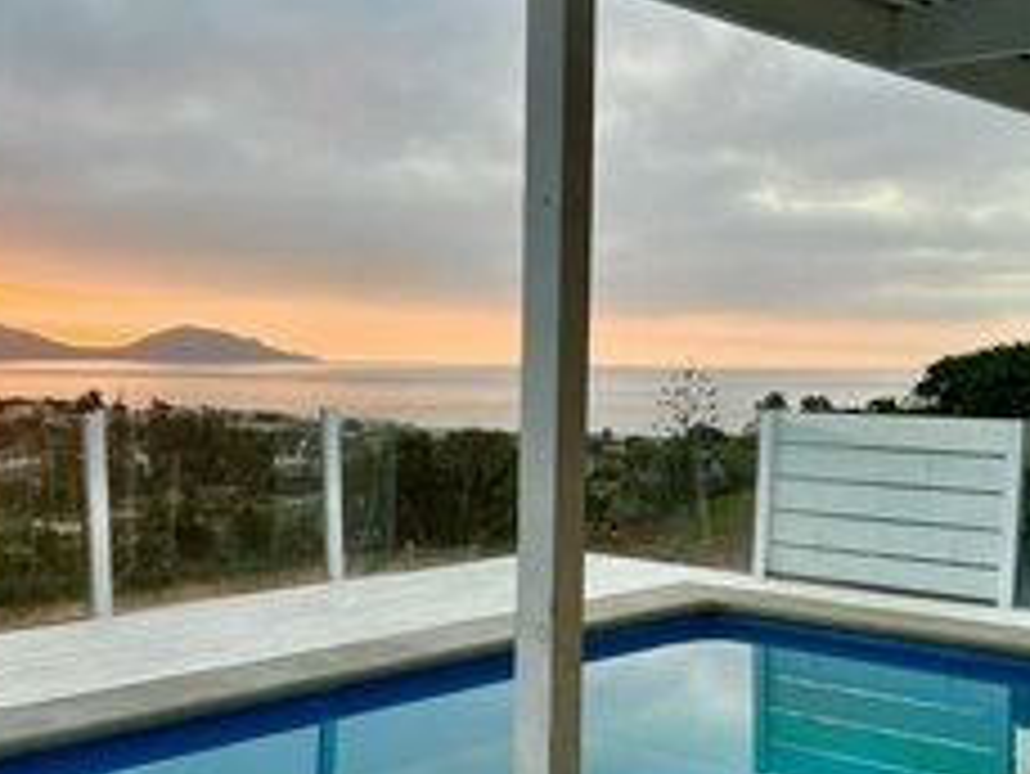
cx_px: 526
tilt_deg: -3.6
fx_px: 1489
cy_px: 450
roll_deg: -0.9
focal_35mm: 50
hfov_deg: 38.2
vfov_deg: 29.1
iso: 40
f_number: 1.5
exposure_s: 1/282
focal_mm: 5.7
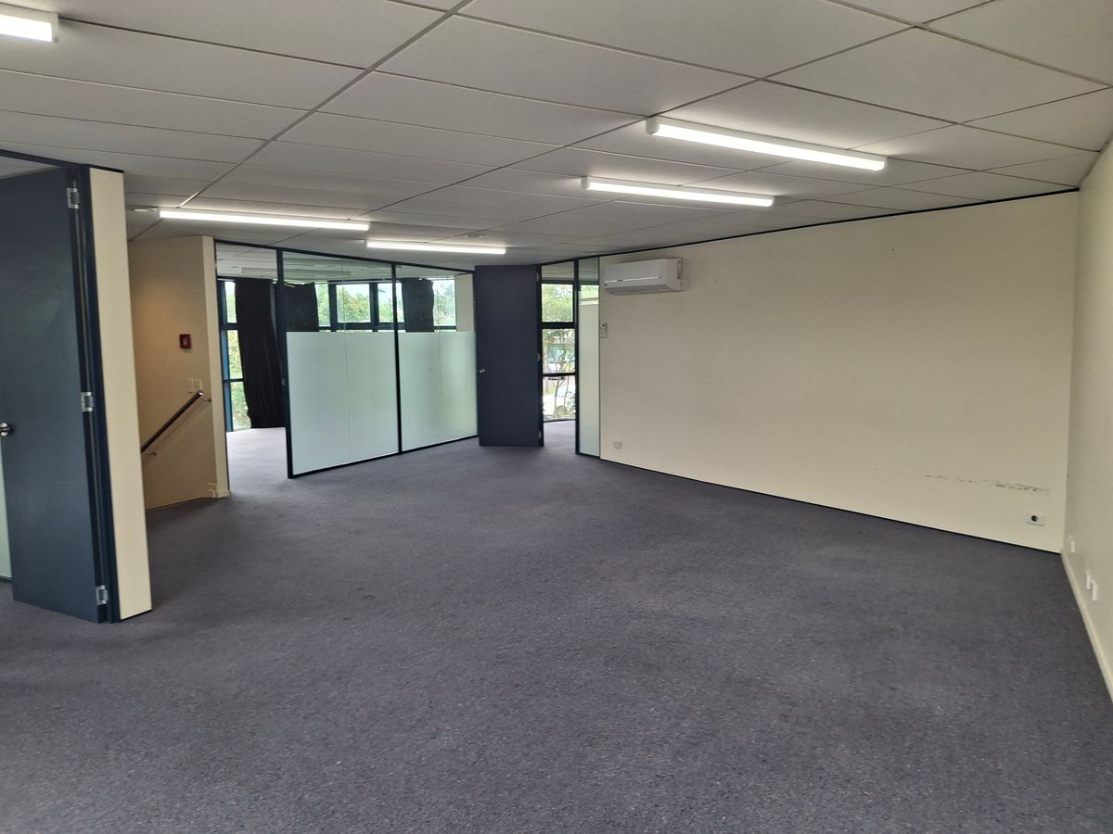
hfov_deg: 69.4
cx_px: 556
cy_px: 417
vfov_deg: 54.9
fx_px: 804
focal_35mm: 25
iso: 64
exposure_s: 1/100
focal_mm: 4.69
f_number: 1.8
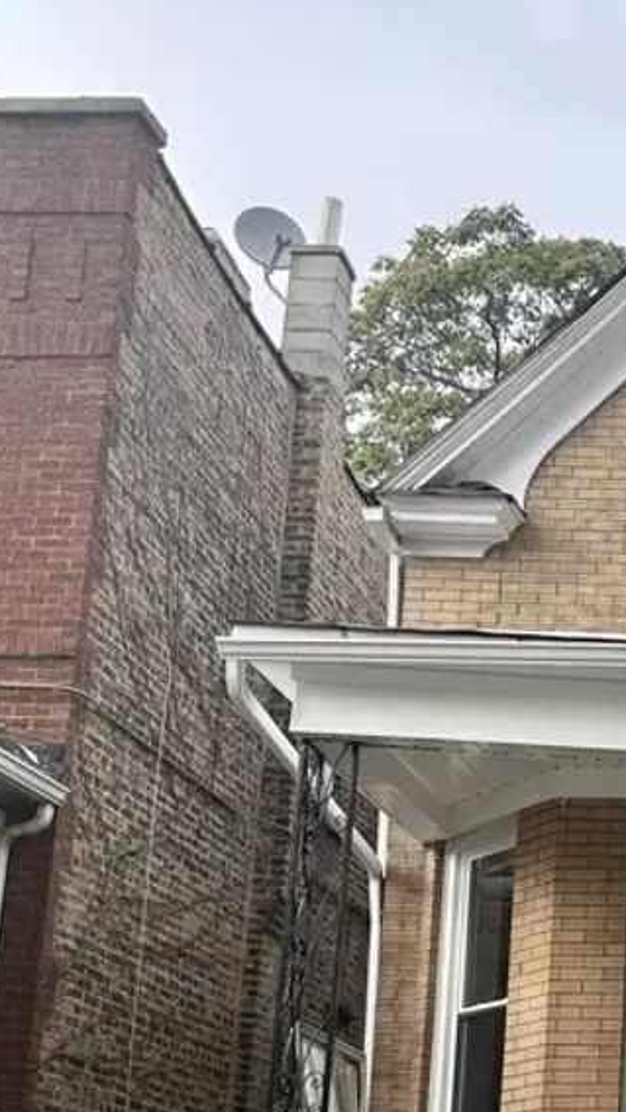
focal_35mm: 63
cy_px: 923
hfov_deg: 17.3
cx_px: 932
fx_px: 1859
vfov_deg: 32.2
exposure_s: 1/1292
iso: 100
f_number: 1.78
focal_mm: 6.76
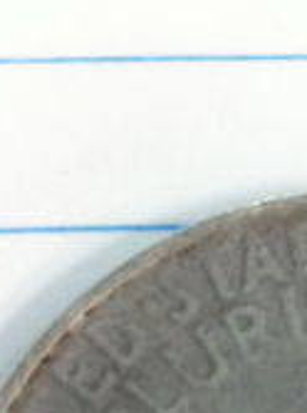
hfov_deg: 11.5
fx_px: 1500
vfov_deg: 14.9
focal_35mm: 126
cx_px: 366
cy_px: 556
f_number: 2.8
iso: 320
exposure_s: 1/17
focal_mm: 3.85
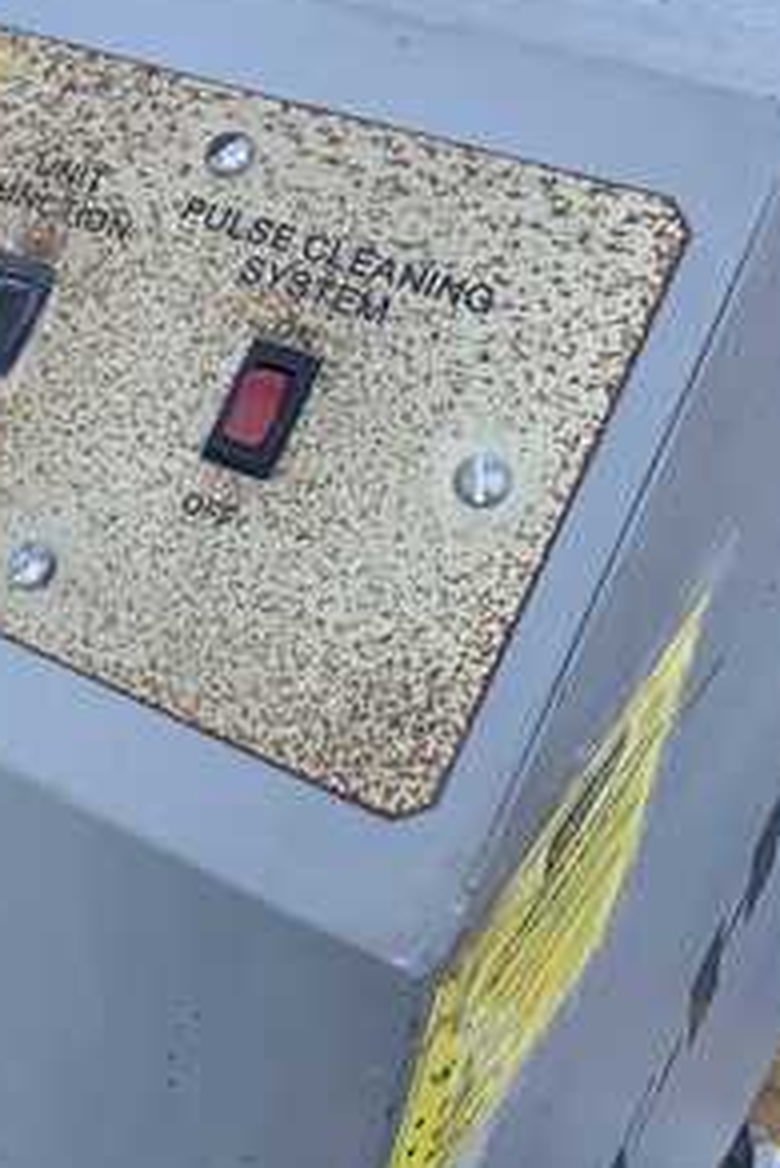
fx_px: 2012
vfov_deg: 32.0
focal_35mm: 62
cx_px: -328
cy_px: 360
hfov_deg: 19.6
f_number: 1.8
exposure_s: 1/198
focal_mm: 3
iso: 16
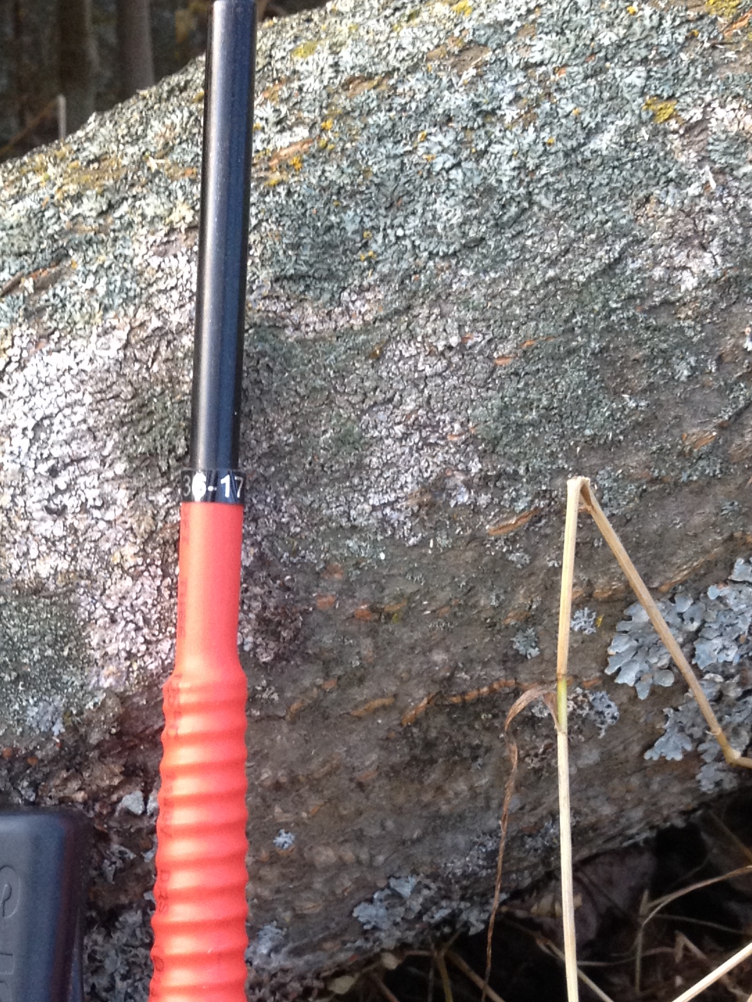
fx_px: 2288
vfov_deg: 24.2
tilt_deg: -31.0
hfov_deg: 18.1
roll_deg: -4.6
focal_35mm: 79
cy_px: 830
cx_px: -38
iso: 125
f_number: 2.4
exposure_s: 1/20
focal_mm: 4.28
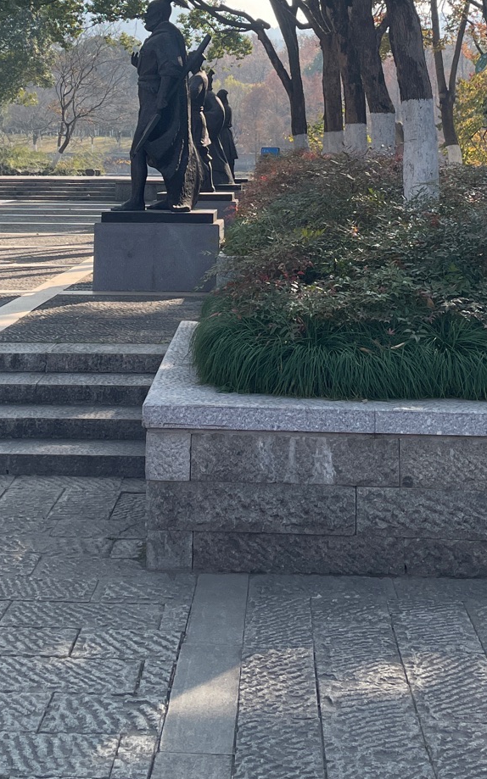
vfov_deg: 31.7
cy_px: 19
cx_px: 213
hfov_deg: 21.6
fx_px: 1275
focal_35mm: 60
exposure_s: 1/1366
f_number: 1.6
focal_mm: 4.2
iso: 32
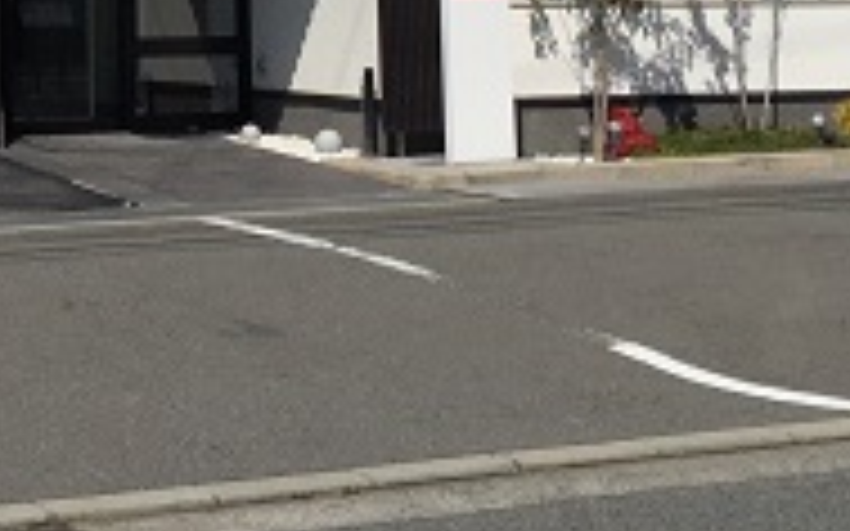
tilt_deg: +10.7
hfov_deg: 19.2
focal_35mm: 106
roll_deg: -0.4
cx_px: 47
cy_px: -446
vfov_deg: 11.4
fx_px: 2455
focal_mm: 4.15
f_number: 2.2
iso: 32
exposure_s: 1/6623
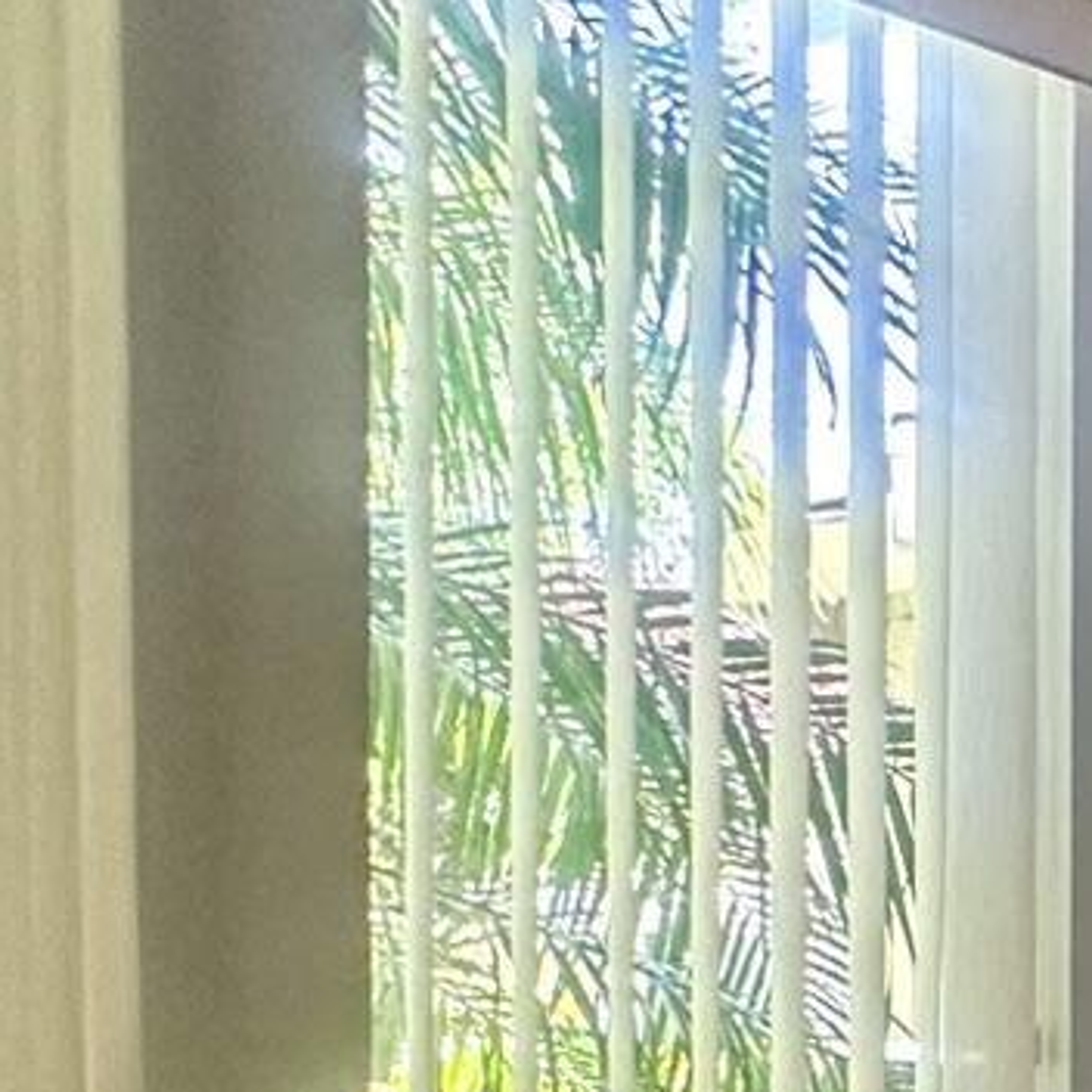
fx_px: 2570
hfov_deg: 13.2
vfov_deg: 22.9
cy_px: 1139
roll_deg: -2.2
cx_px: 2919
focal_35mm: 72
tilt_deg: -0.8
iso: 200
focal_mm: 2.22
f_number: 2.2
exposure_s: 1/120
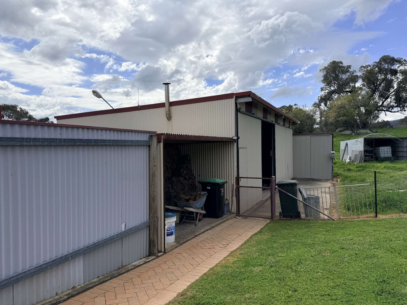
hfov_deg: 71.6
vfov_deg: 56.8
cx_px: 204
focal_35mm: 24
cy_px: 152
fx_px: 282
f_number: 1.78
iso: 80
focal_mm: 6.76
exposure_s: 1/6711
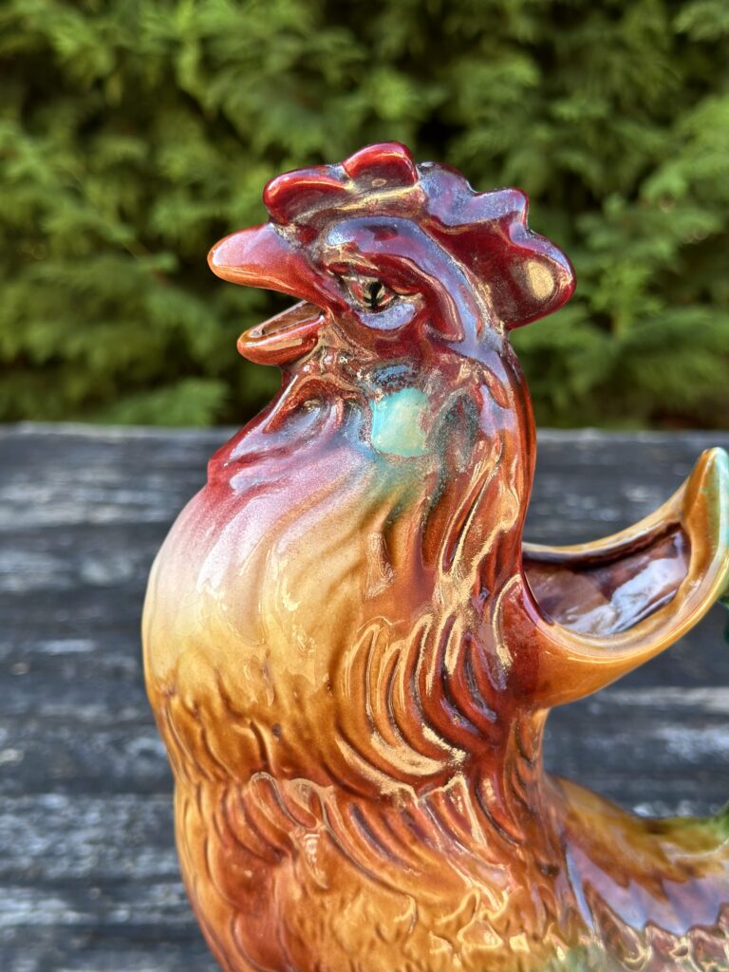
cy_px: 486
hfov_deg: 30.3
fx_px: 1348
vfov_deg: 39.7
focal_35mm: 48
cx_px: 364
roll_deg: -0.5
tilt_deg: -20.6
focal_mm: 6.86
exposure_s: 1/218
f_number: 1.78
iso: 80
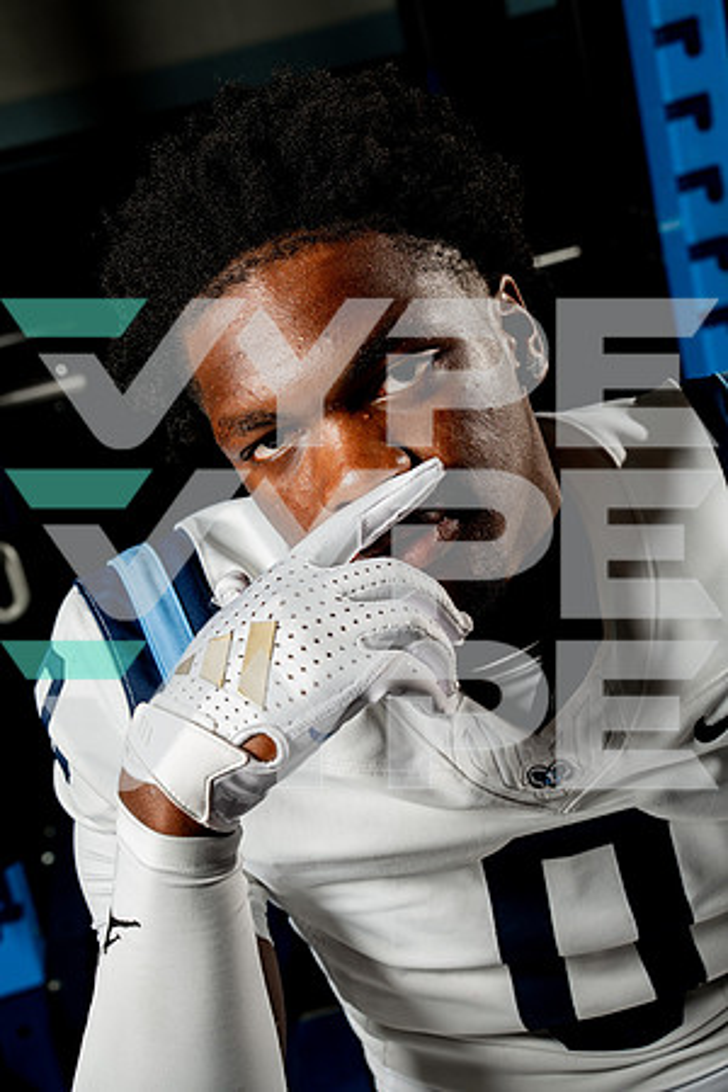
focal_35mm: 60
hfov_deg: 22.6
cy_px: 546
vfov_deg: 33.4
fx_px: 1820
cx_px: 364
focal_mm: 60
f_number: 7.1
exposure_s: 1/200
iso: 640
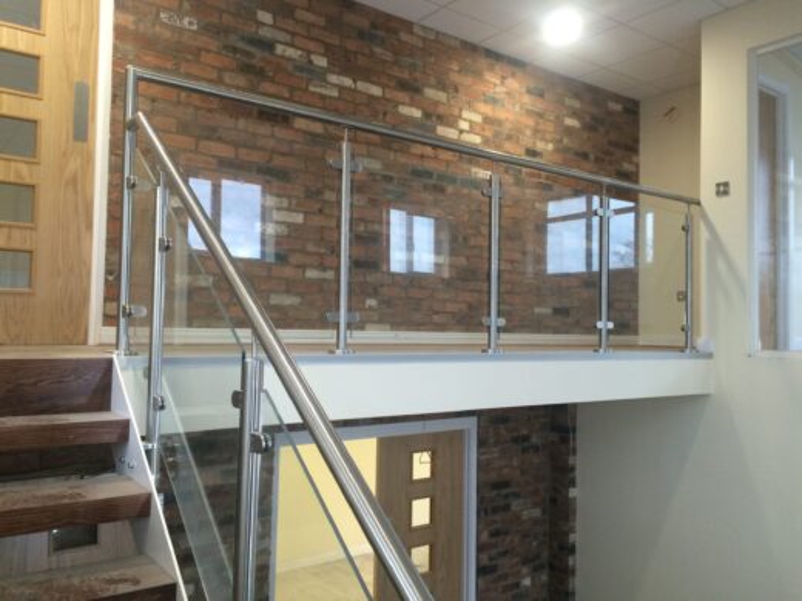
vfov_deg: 48.2
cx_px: 401
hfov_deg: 61.7
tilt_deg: +2.6
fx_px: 672
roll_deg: +0.0
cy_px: 300
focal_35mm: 29
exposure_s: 1/33
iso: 80
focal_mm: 4.15
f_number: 2.2
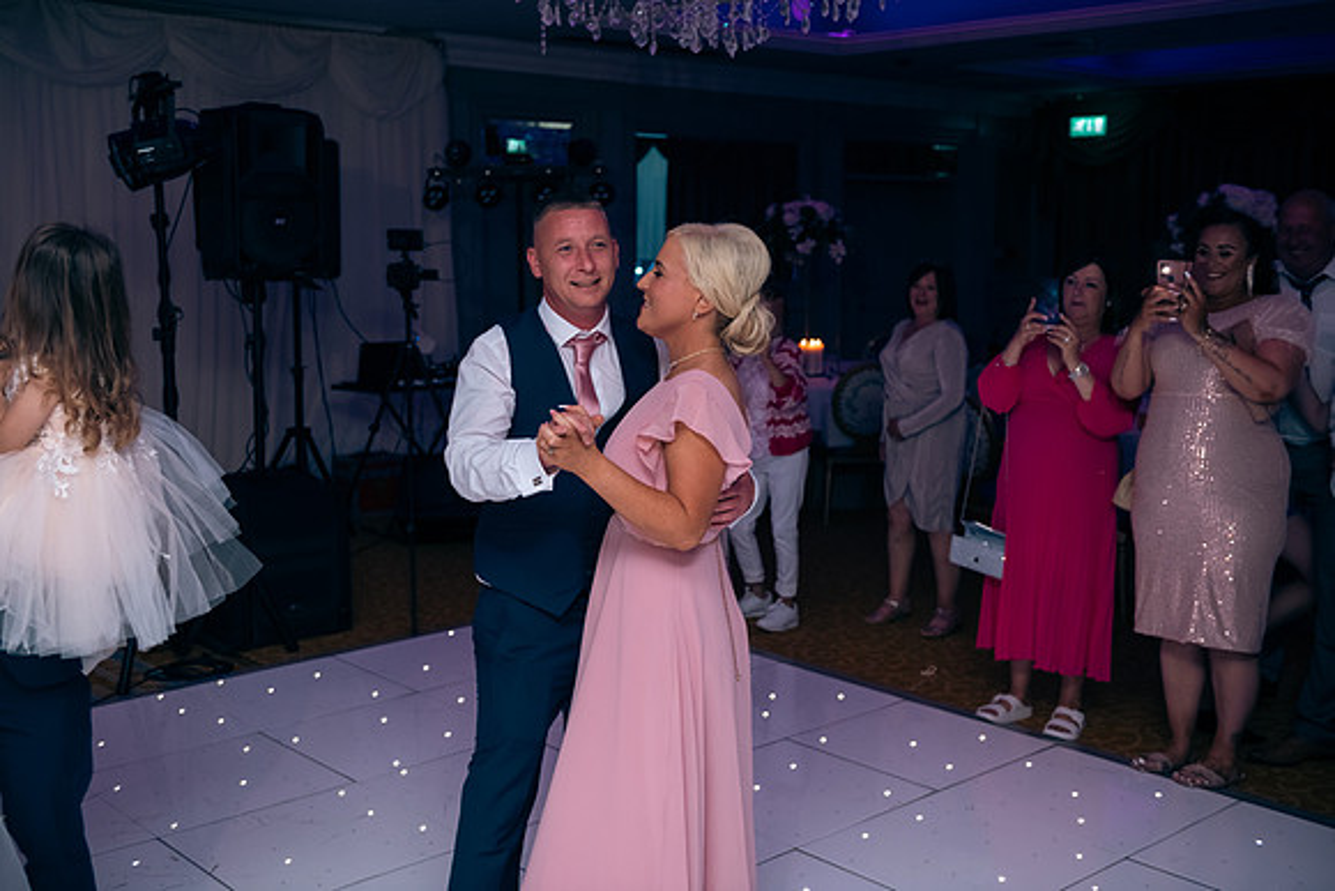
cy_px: 446
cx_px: 668
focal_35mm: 40
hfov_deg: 48.4
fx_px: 1484
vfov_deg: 33.4
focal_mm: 40
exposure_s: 1/160
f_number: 3.5
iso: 800
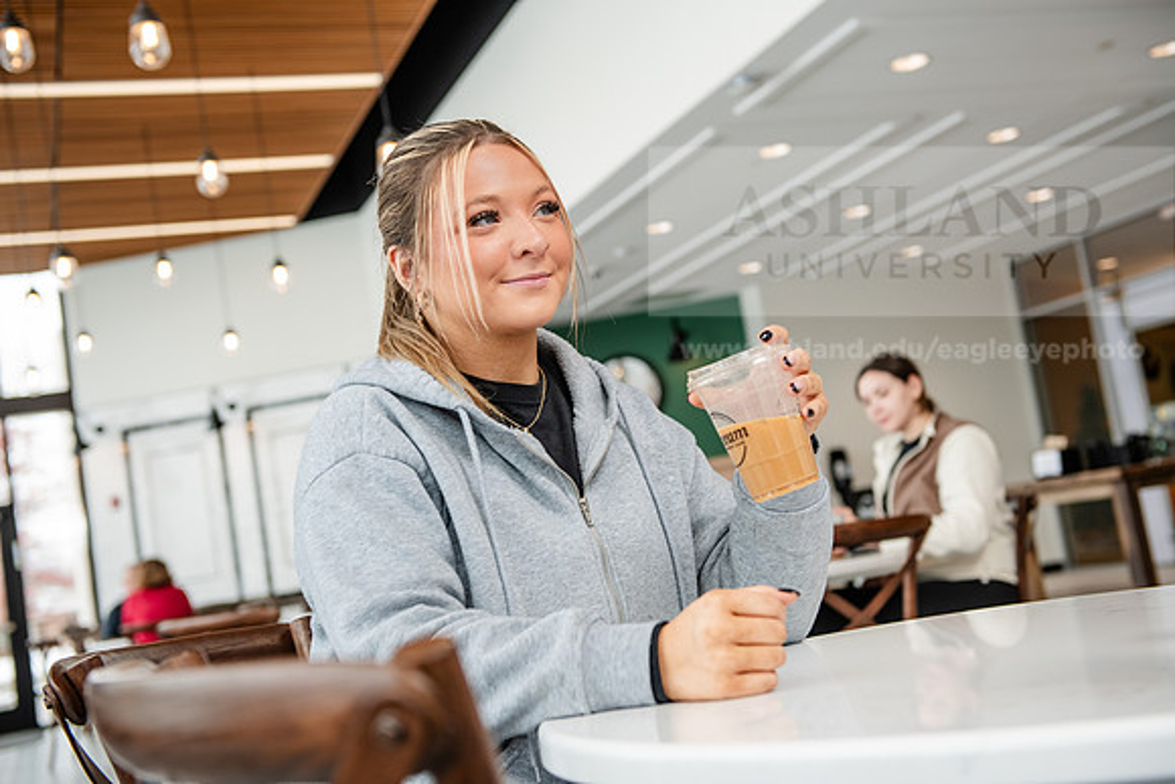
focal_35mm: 48
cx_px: 588
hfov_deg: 41.1
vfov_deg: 28.1
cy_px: 392
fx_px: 1567
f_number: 3.5
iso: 400
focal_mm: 48
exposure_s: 1/200
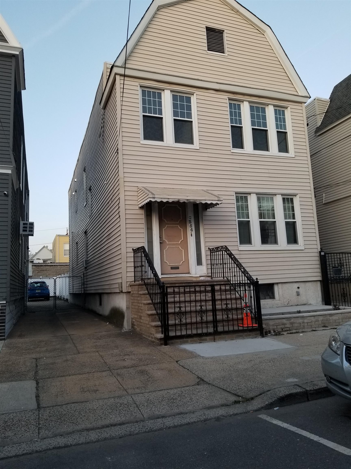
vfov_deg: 67.3
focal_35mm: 26
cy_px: 234
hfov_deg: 53.1
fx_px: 352
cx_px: 176
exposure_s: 1/60
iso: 80
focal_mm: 4.3
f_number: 1.7
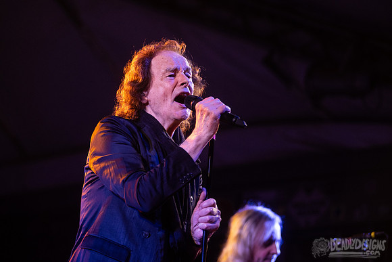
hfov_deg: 14.7
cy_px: 116
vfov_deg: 9.8
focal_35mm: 140
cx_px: 196
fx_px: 1522
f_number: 3.2
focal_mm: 125
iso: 1600
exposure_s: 1/400
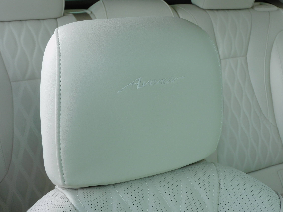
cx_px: 142
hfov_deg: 34.9
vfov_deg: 26.6
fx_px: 450
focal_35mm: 55
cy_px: 106
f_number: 4
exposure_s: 1/40
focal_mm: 9.9
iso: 125
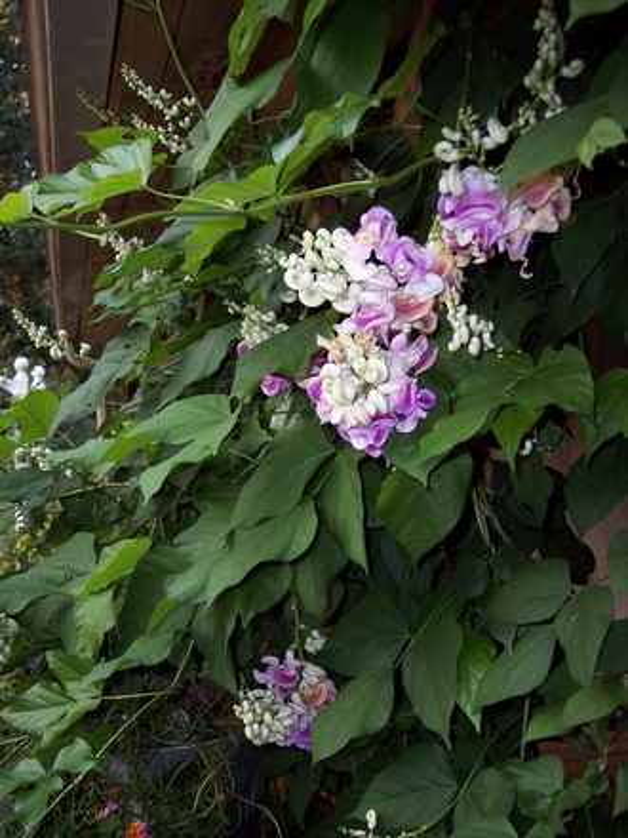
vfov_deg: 47.9
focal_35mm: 39
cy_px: 419
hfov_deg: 36.8
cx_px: 314
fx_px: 943
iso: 100
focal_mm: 8
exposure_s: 1/60
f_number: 2.8
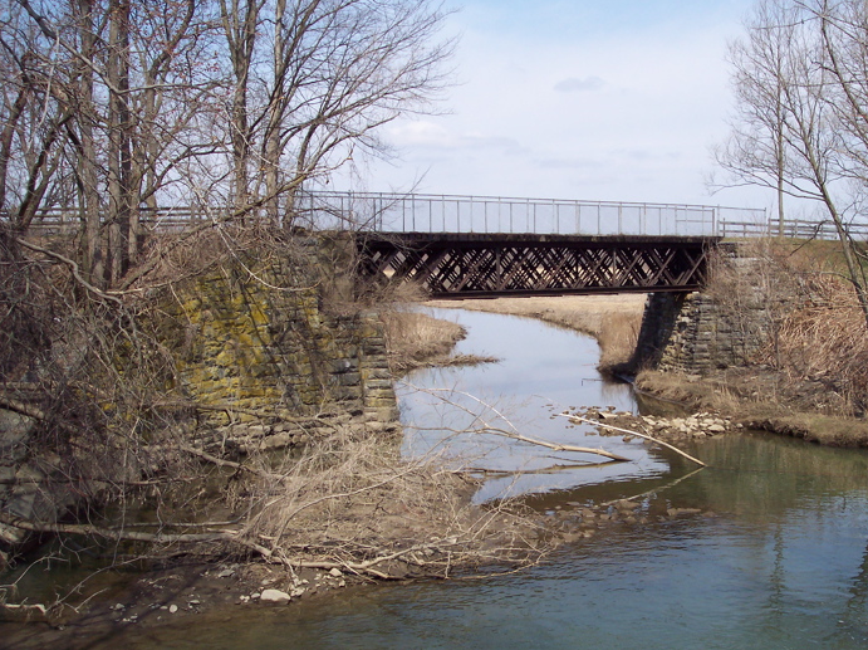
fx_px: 1102
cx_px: 499
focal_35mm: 44
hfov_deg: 42.9
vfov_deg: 32.8
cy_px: 300
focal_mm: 8
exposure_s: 1/700
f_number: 4.8
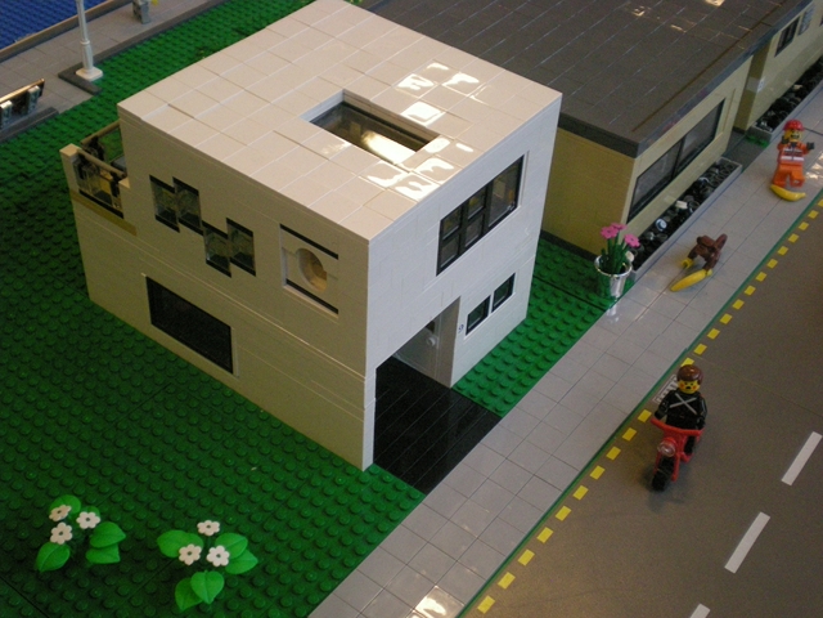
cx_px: 412
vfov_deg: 32.9
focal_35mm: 44
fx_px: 1046
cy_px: 309
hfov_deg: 42.9
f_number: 3.5
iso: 400
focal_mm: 7.4
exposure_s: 1/48
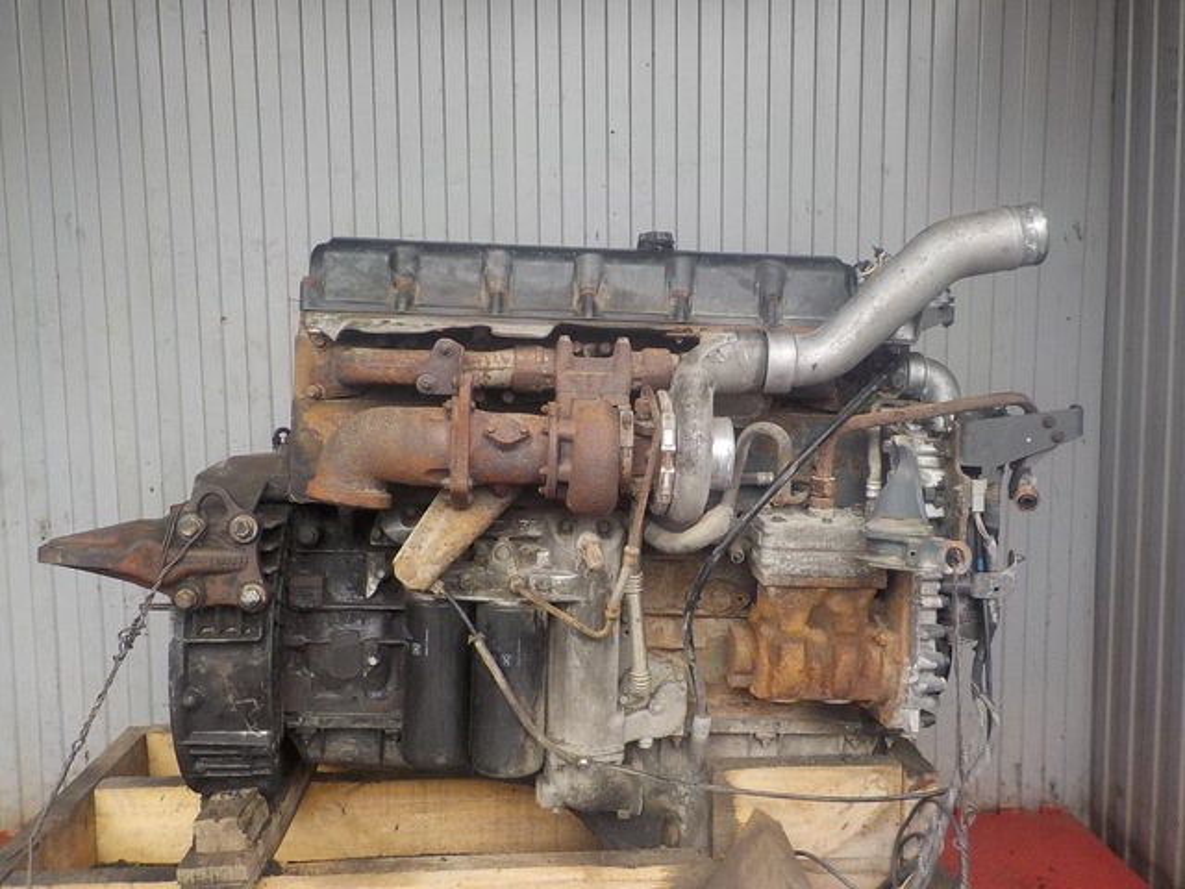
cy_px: 444
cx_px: 592
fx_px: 1027
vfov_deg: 46.8
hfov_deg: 60.0
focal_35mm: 30
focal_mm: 4.1
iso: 125
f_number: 3.3
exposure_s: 1/30
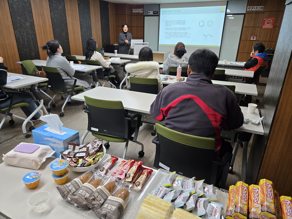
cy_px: 110
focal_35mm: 23
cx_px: 146
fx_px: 194
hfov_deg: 73.9
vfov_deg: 58.9
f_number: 1.8
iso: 125
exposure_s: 1/120
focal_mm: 5.4
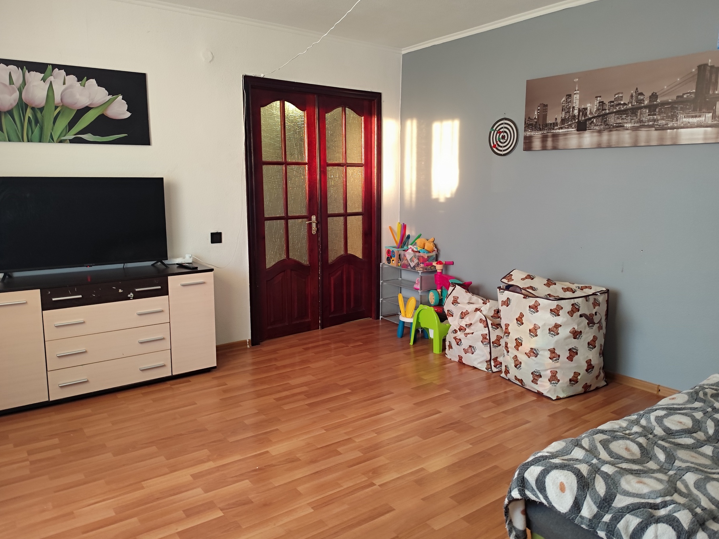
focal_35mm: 26
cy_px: 256
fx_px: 540
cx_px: 383
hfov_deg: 67.2
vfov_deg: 53.0
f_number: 1.65
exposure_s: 1/30
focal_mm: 6.19
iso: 1250
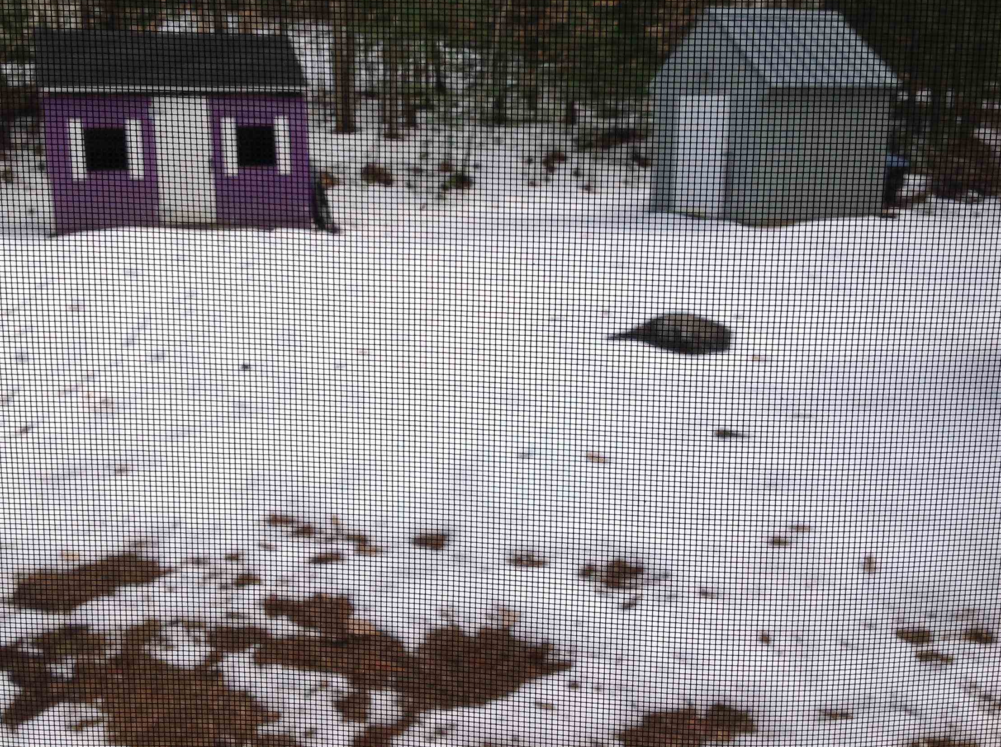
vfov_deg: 35.0
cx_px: 470
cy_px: 329
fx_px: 1184
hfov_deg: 45.8
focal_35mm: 41
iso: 50
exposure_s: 1/1209
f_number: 2.4
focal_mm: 4.28
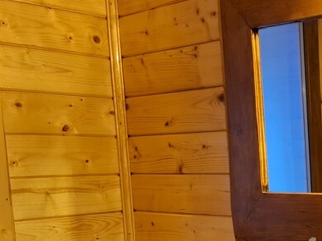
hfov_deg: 30.5
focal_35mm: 60
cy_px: 259
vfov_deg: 23.1
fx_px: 558
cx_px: 303
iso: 400
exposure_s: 1/33
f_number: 1.8
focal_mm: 5.54
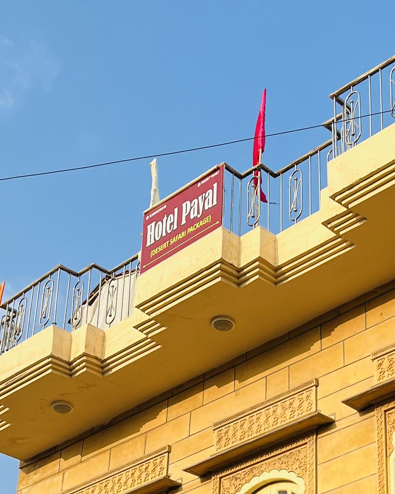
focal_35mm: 79
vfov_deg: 23.8
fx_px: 1154
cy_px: 383
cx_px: 300
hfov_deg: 19.3
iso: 50
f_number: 1.5
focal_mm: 5.7
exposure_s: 1/2045
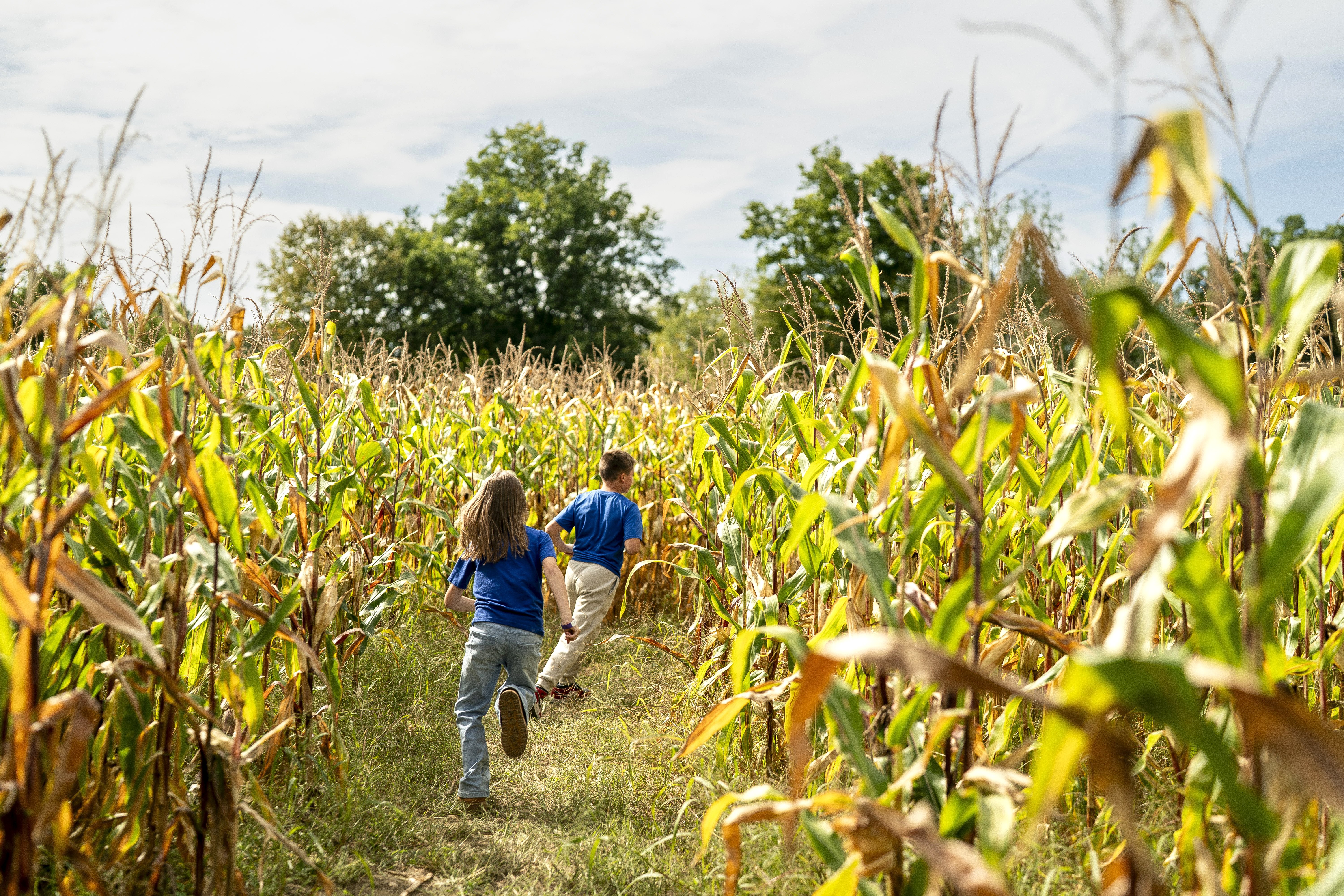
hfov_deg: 39.6
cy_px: 448
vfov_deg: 27.0
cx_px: 672
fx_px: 1867
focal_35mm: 50
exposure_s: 1/5000
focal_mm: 50
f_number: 2
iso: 160
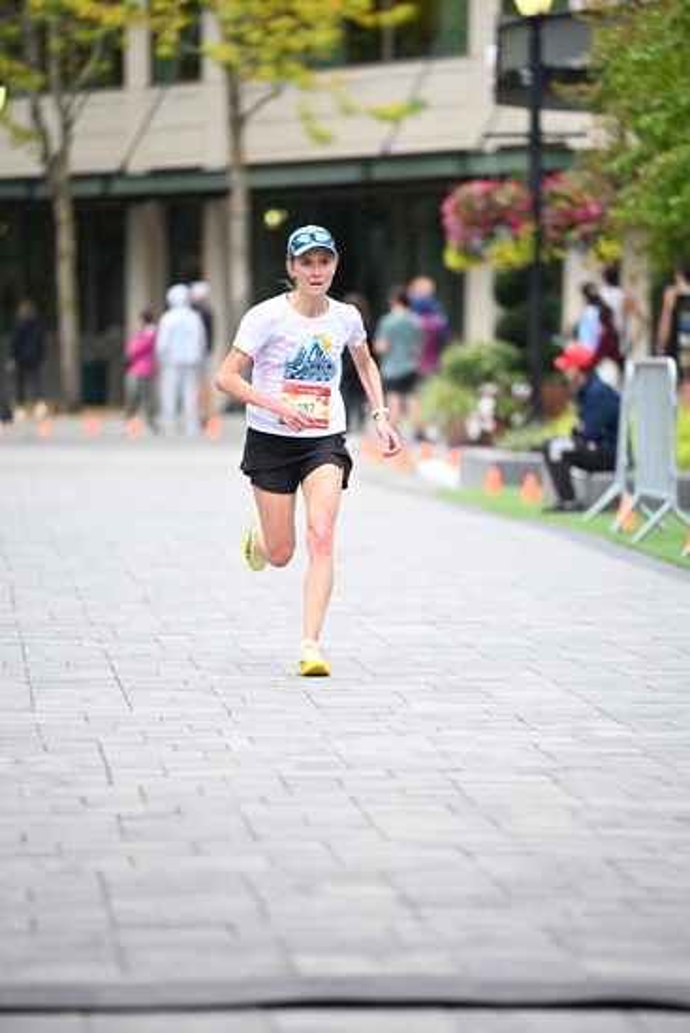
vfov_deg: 10.3
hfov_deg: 6.9
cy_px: 516
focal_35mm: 200
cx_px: 345
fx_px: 5746
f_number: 2.8
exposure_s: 1/1250
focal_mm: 200
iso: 1250
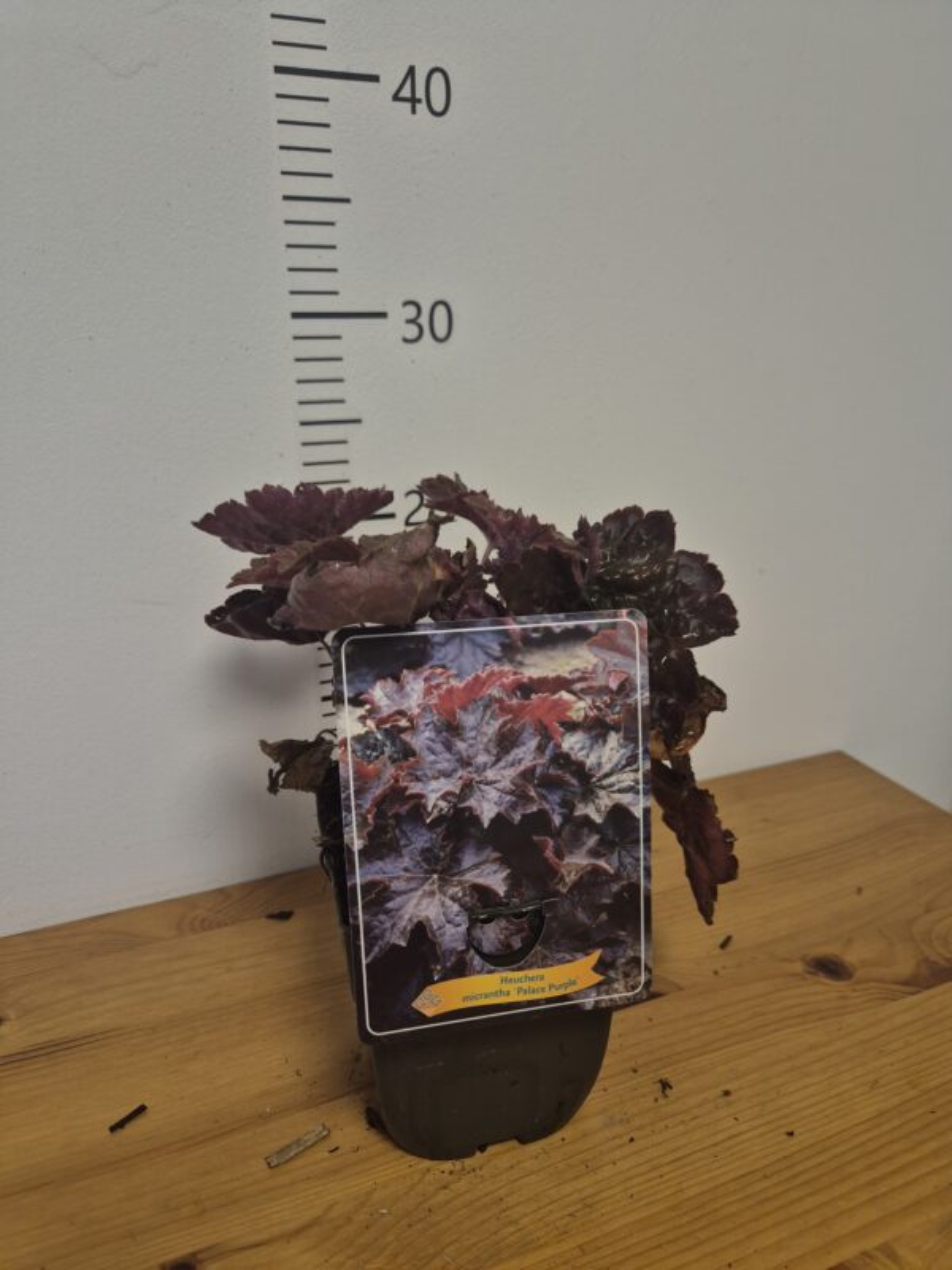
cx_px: 476
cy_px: 635
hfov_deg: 58.9
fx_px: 843
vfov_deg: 73.9
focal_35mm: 23
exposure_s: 1/100
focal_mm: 5.4
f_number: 1.8
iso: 125
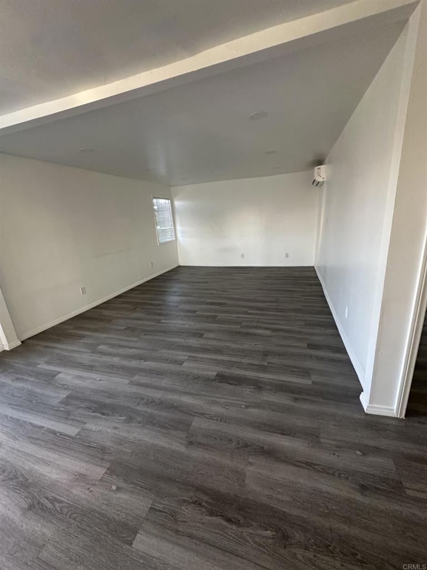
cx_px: 214
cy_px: 285
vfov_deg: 102.1
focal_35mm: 14
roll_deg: +3.8
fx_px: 230
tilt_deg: -15.5
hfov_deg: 85.7
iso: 320
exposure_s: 1/67
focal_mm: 2.22
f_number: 2.2
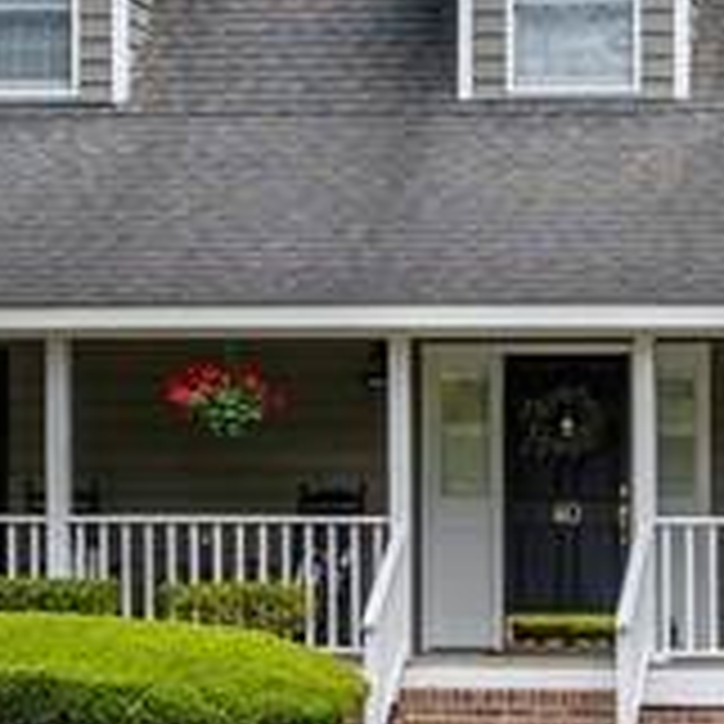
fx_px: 3833
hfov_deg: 10.7
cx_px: 693
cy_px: 375
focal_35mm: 162
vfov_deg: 10.8
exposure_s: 1/250
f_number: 5.6
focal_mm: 24
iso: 160
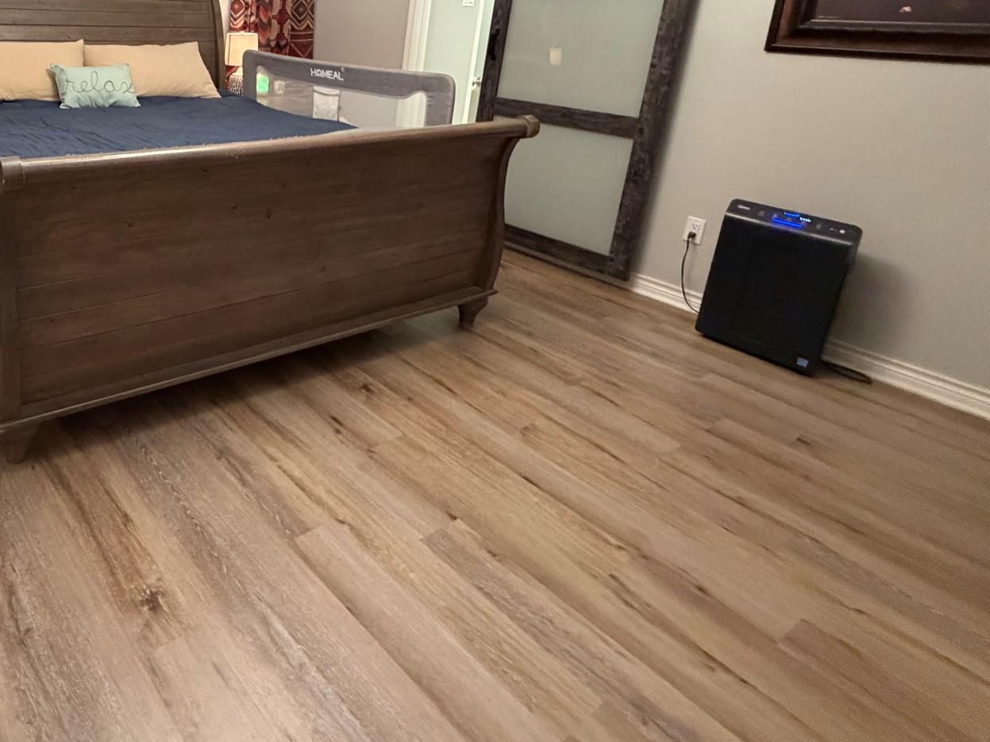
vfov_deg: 55.4
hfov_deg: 66.1
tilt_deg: -12.6
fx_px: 658
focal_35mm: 23
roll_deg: -2.0
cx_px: 178
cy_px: 166
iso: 800
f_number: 2.2
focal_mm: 2.22
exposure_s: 1/60
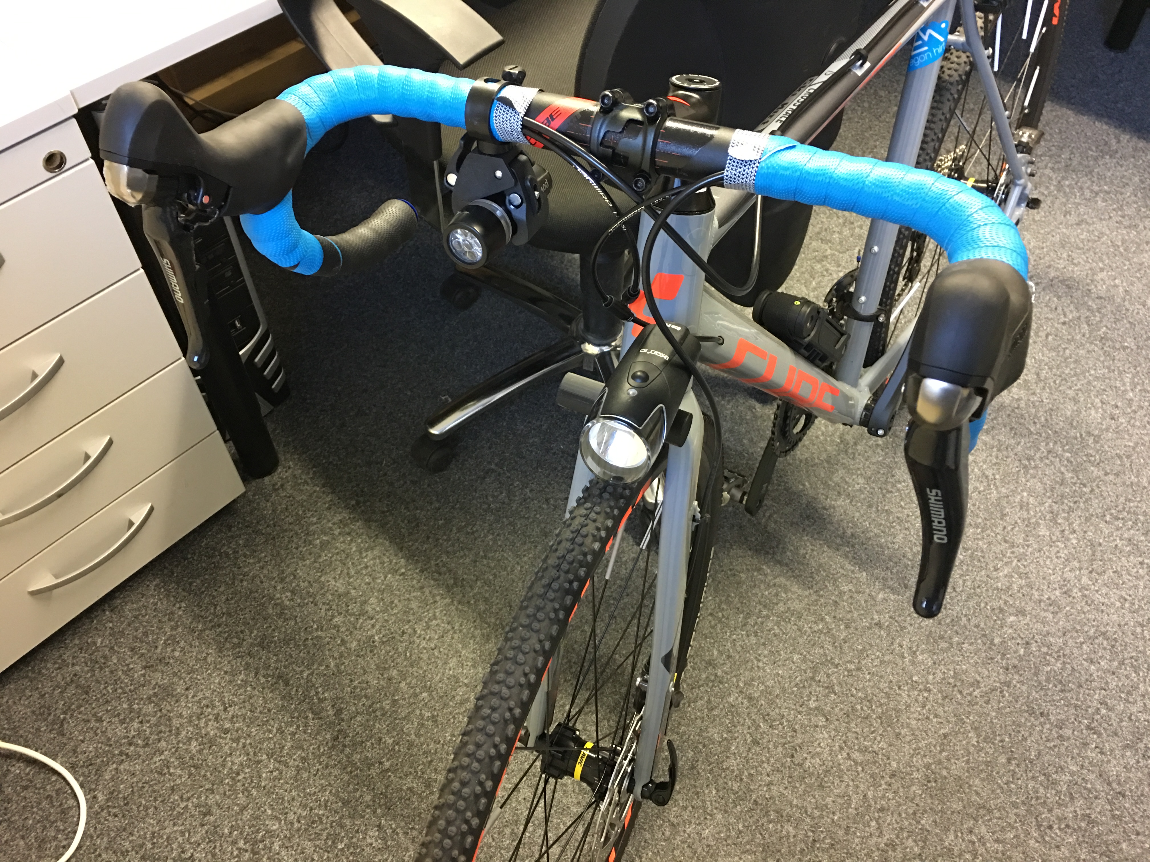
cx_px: 575
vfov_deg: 48.2
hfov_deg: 61.7
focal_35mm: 29
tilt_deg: -51.3
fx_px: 963
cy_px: 431
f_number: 2.2
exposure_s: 1/8
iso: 125
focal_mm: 4.15
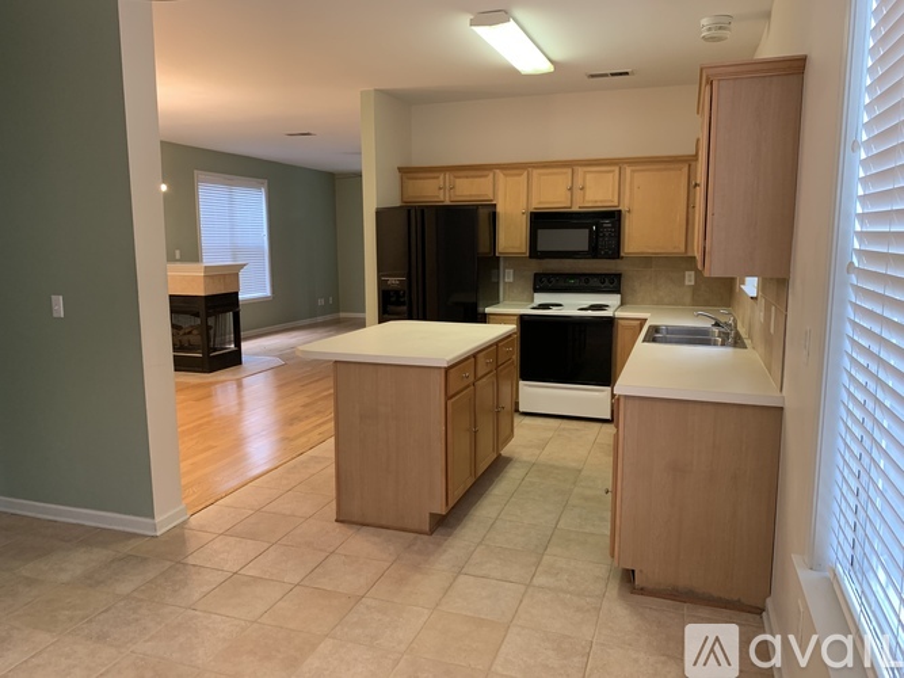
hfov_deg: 67.3
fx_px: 679
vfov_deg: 53.0
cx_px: 452
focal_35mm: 26
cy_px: 339
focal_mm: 4.25
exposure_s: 1/60
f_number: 1.8
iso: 200
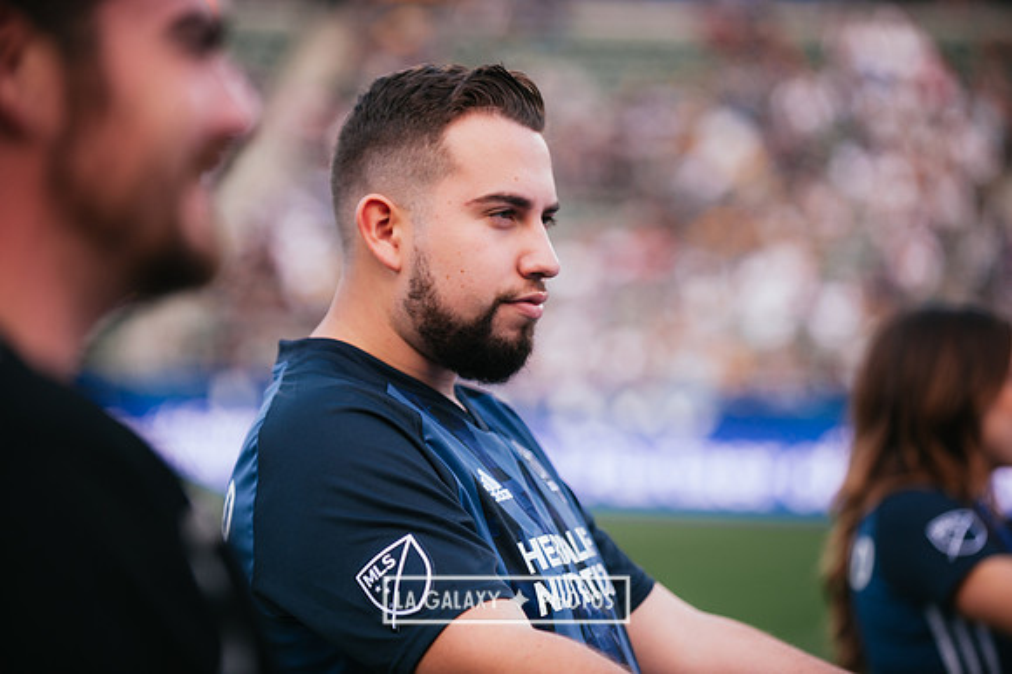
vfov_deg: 9.8
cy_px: 337
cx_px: 506
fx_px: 3933
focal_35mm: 140
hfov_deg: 14.7
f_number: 2.8
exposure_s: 1/640
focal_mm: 140
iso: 250
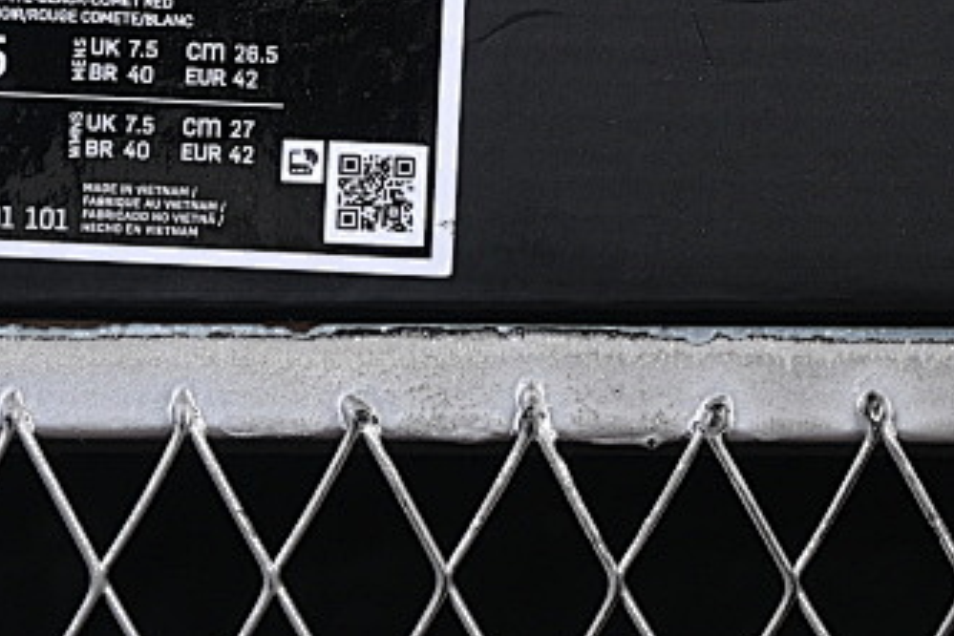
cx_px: 702
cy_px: -309
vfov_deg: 5.6
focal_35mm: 243
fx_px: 6439
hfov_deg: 8.5
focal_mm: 50
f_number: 6.3
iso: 160
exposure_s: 1/60
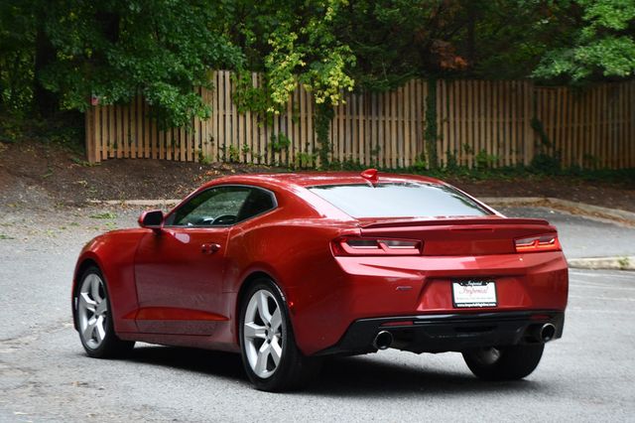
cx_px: 318
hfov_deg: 18.3
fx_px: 1974
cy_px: 212
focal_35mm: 112
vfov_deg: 12.2
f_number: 5
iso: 400
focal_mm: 75
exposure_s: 1/250
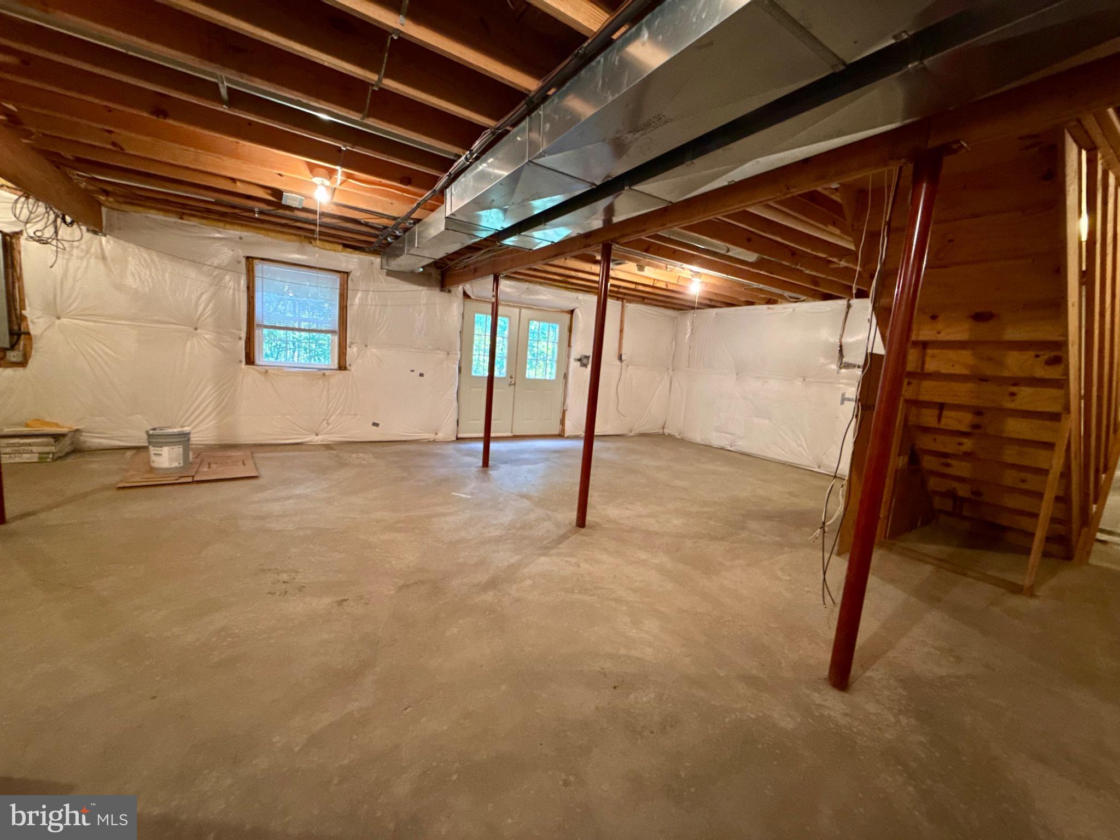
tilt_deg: -6.9
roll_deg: -5.2
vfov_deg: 85.7
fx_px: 453
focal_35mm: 14
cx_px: 560
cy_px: 420
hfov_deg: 102.1
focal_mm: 2.22
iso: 800
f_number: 2.2
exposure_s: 1/60
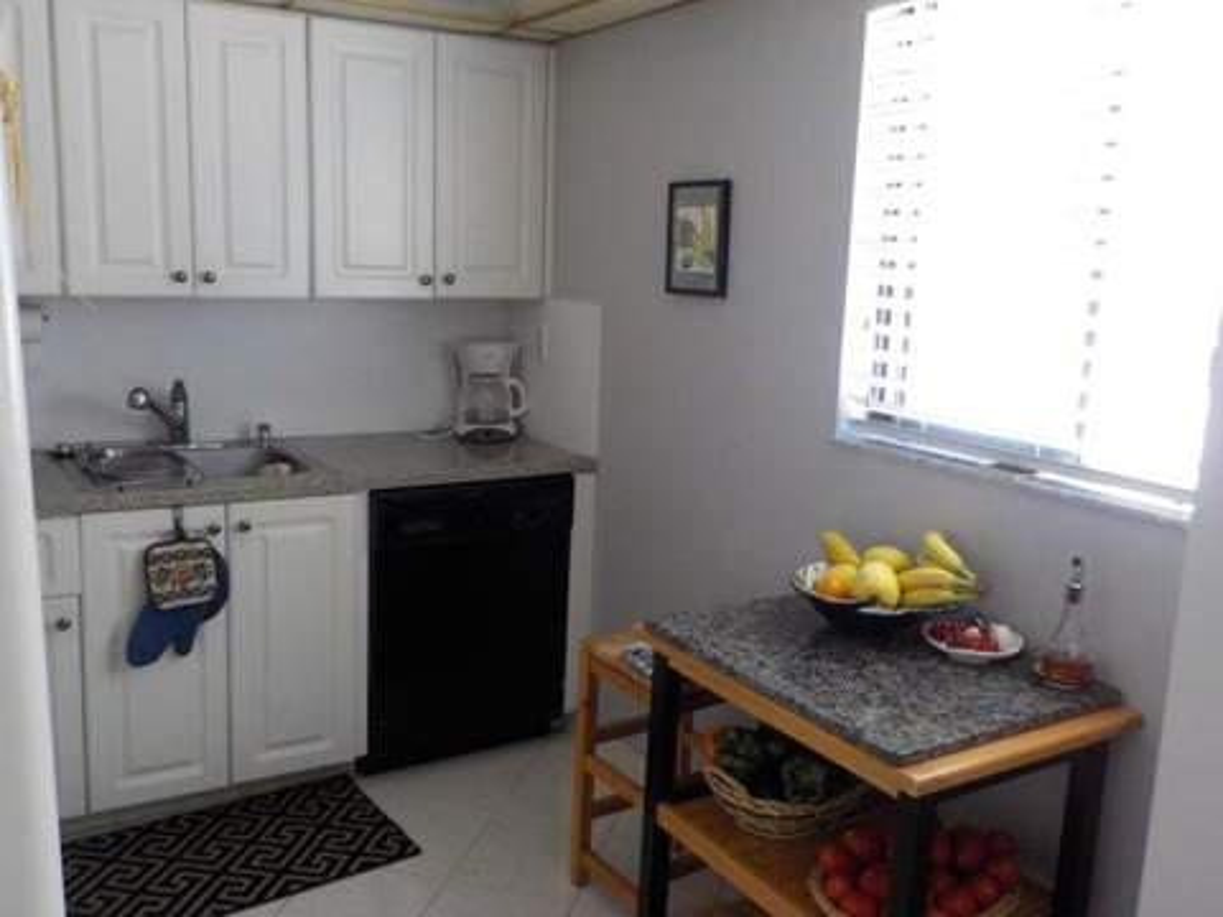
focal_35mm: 30
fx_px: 1060
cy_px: 458
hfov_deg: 60.0
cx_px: 612
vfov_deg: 46.8
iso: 320
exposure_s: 1/30
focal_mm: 4.1
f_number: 3.3
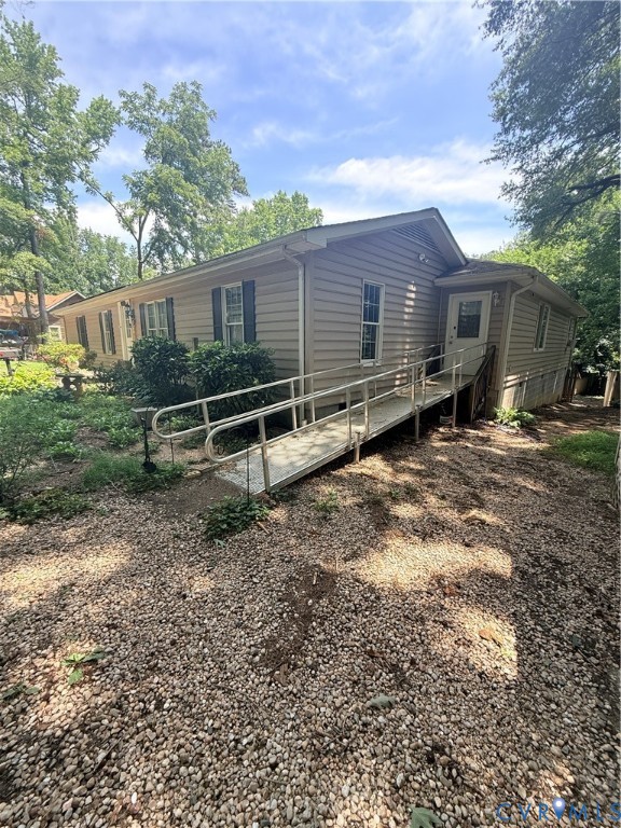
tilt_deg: -11.5
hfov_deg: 85.7
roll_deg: +0.1
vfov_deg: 102.1
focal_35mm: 14
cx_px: 310
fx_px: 335
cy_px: 414
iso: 64
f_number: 2.2
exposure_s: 1/240
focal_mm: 2.22
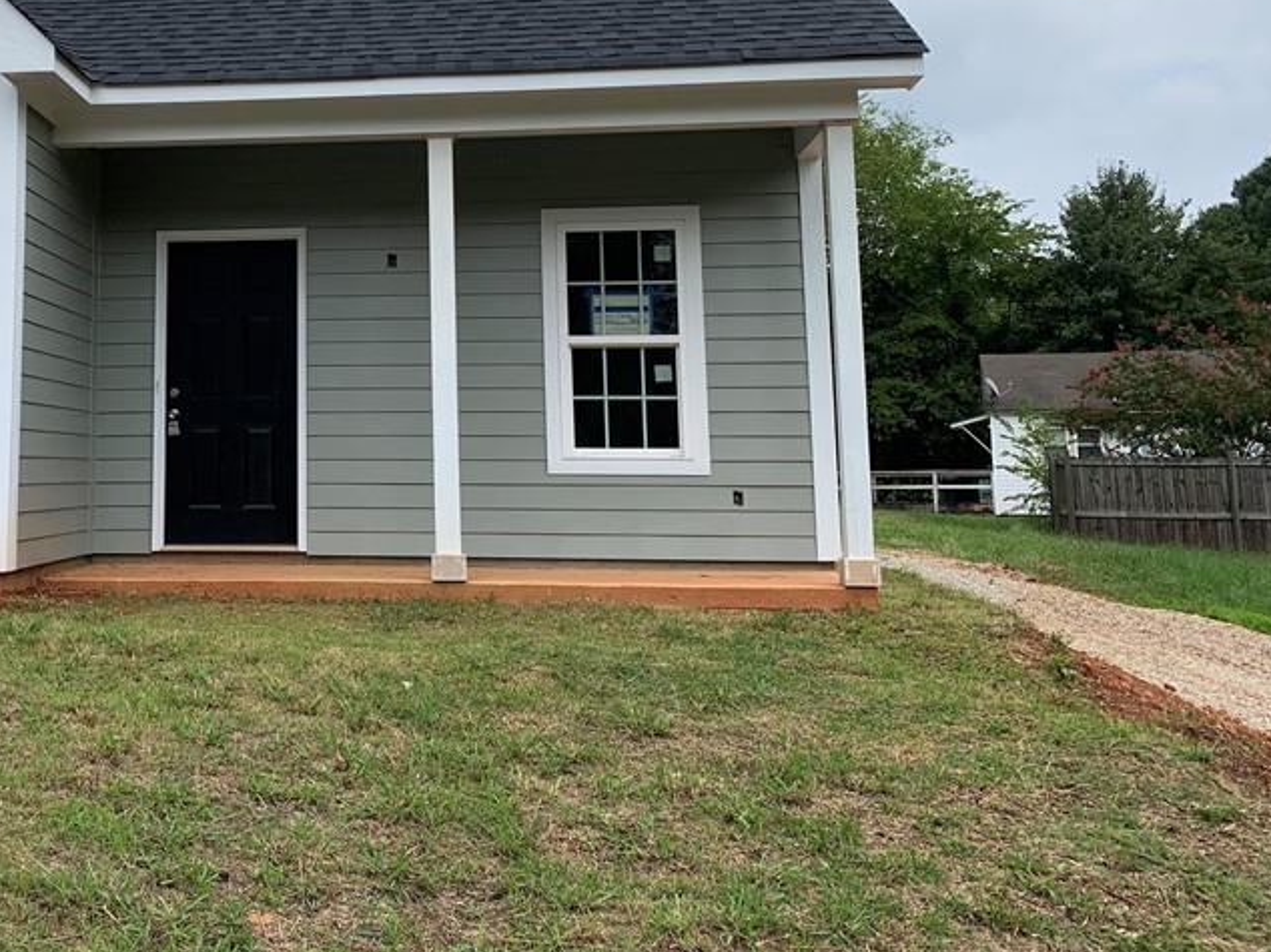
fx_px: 1542
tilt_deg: +7.9
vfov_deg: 33.8
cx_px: 285
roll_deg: -0.4
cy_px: 263
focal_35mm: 42
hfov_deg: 43.1
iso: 25
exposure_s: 1/2481
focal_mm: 4.25
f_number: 1.8
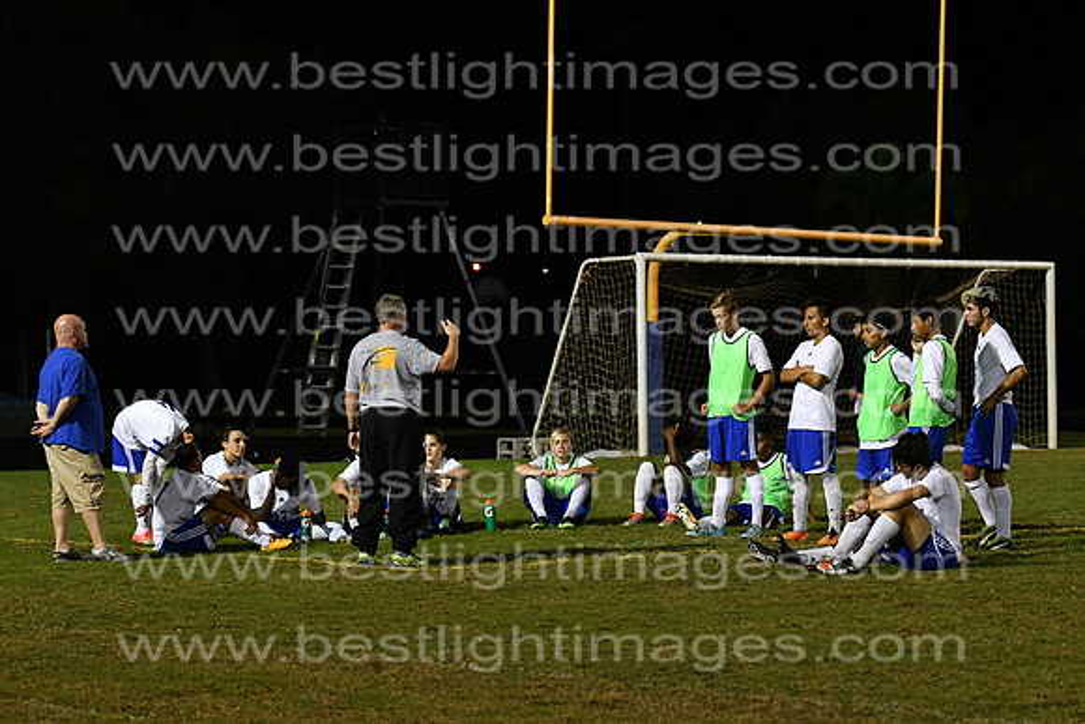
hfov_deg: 15.2
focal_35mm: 135
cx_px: 542
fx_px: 4070
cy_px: 362
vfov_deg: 10.2
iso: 6400
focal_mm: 90
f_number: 4
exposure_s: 1/1000
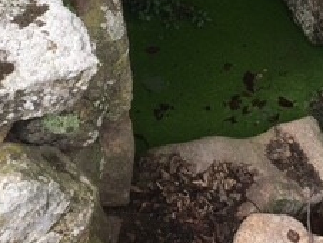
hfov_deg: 23.3
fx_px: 766
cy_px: -50
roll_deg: -9.4
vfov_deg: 17.2
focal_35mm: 82
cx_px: 274
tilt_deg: -36.6
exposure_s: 1/359
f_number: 2.2
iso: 25
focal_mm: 4.15
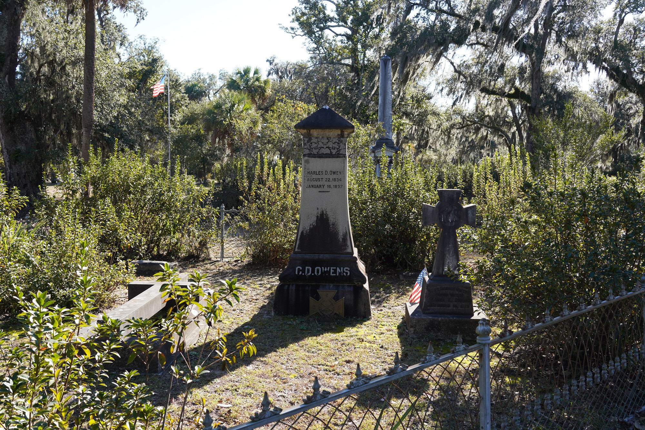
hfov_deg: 55.8
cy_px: 215
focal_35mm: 34
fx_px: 609
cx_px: 322
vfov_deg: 38.9
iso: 200
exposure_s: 1/100
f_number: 9
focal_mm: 34
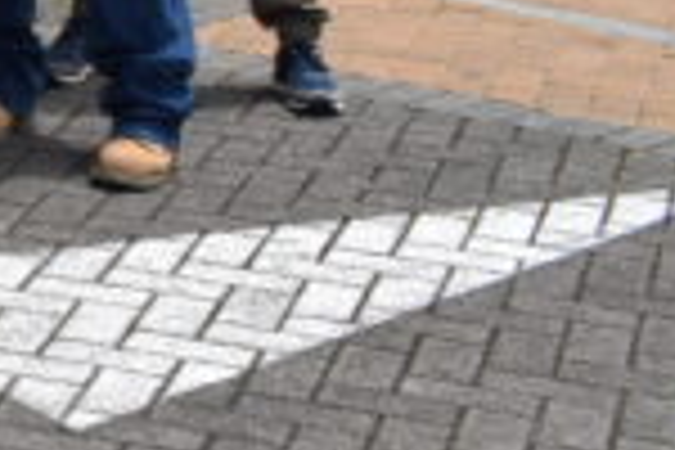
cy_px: -414
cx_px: -1030
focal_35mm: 154
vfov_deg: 8.5
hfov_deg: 10.9
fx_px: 2887
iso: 200
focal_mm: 20
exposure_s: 1/400
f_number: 10
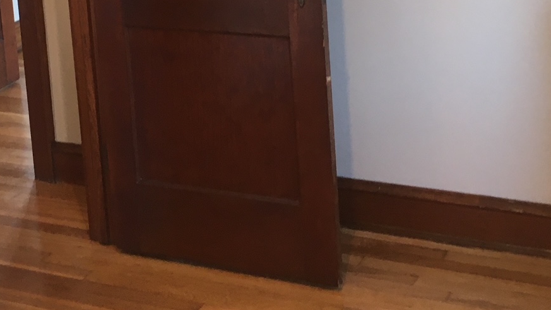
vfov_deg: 15.6
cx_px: 254
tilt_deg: -6.3
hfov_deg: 29.0
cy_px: -112
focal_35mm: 73
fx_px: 1067
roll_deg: +5.5
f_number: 2.2
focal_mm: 4.15
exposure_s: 1/30
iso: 64
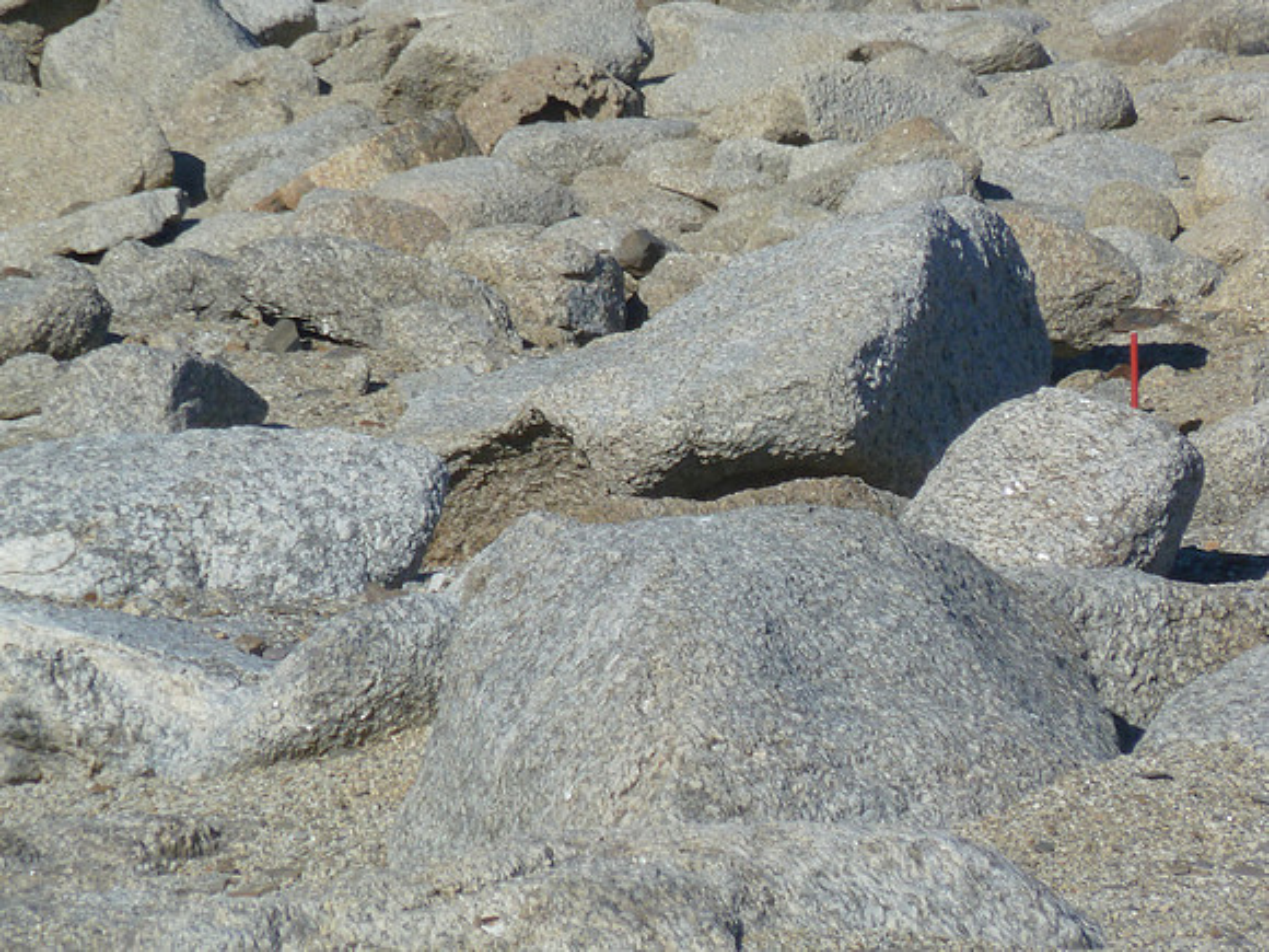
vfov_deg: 3.7
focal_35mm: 399
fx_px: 14627
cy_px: 476
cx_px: 634
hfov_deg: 5.0
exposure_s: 1/640
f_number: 4.9
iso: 80
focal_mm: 49.2
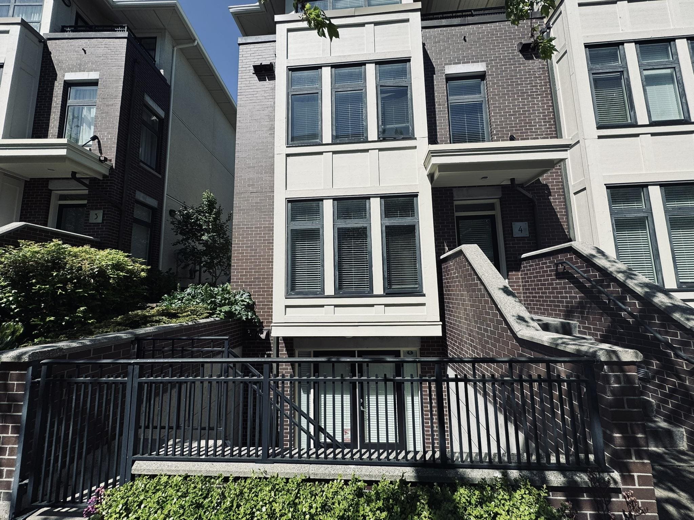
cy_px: 260
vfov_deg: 85.7
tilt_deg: +8.3
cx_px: 347
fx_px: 281
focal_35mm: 14
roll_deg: +1.3
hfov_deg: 102.1
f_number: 2.2
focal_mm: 2.22
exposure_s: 1/2584
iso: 50
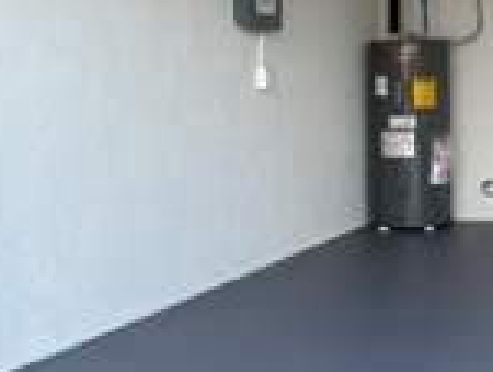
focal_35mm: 83
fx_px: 1184
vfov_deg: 17.8
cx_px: 766
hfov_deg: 19.9
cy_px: 138
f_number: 1.6
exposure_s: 1/124
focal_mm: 5.96
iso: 32
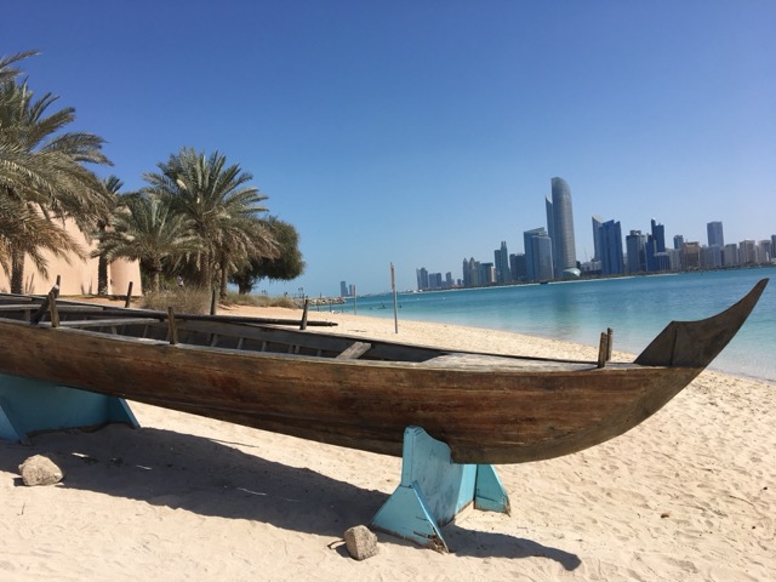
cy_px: 291
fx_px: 650
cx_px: 388
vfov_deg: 48.2
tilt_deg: +0.9
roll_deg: +3.7
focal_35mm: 29
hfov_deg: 61.7
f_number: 2.2
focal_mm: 4.15
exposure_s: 1/3077
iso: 25
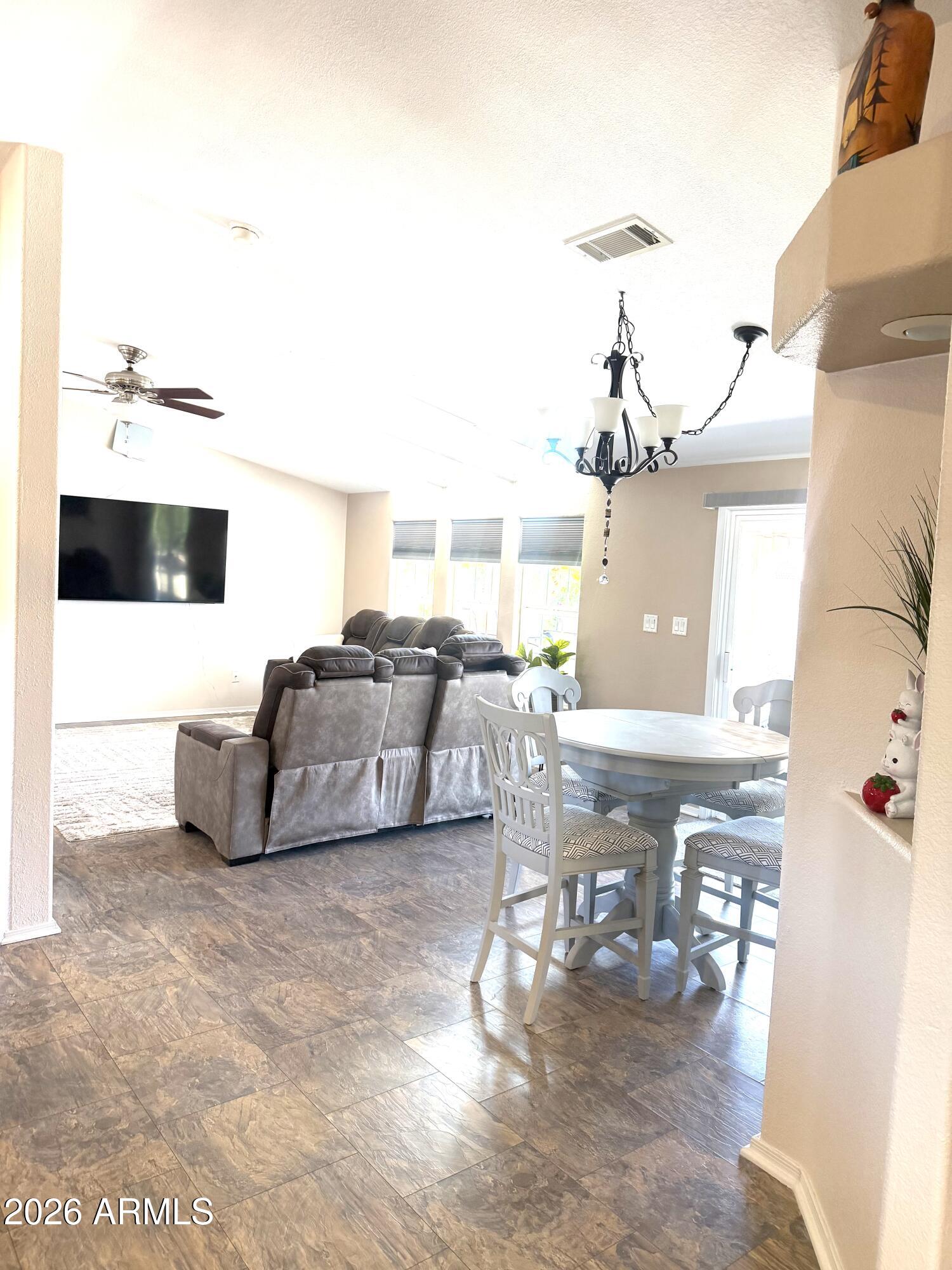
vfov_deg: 71.6
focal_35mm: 24
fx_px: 880
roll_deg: -3.2
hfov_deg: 56.8
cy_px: 635
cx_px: 476
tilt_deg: -3.8
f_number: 1.78
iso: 200
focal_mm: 6.76
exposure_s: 1/128
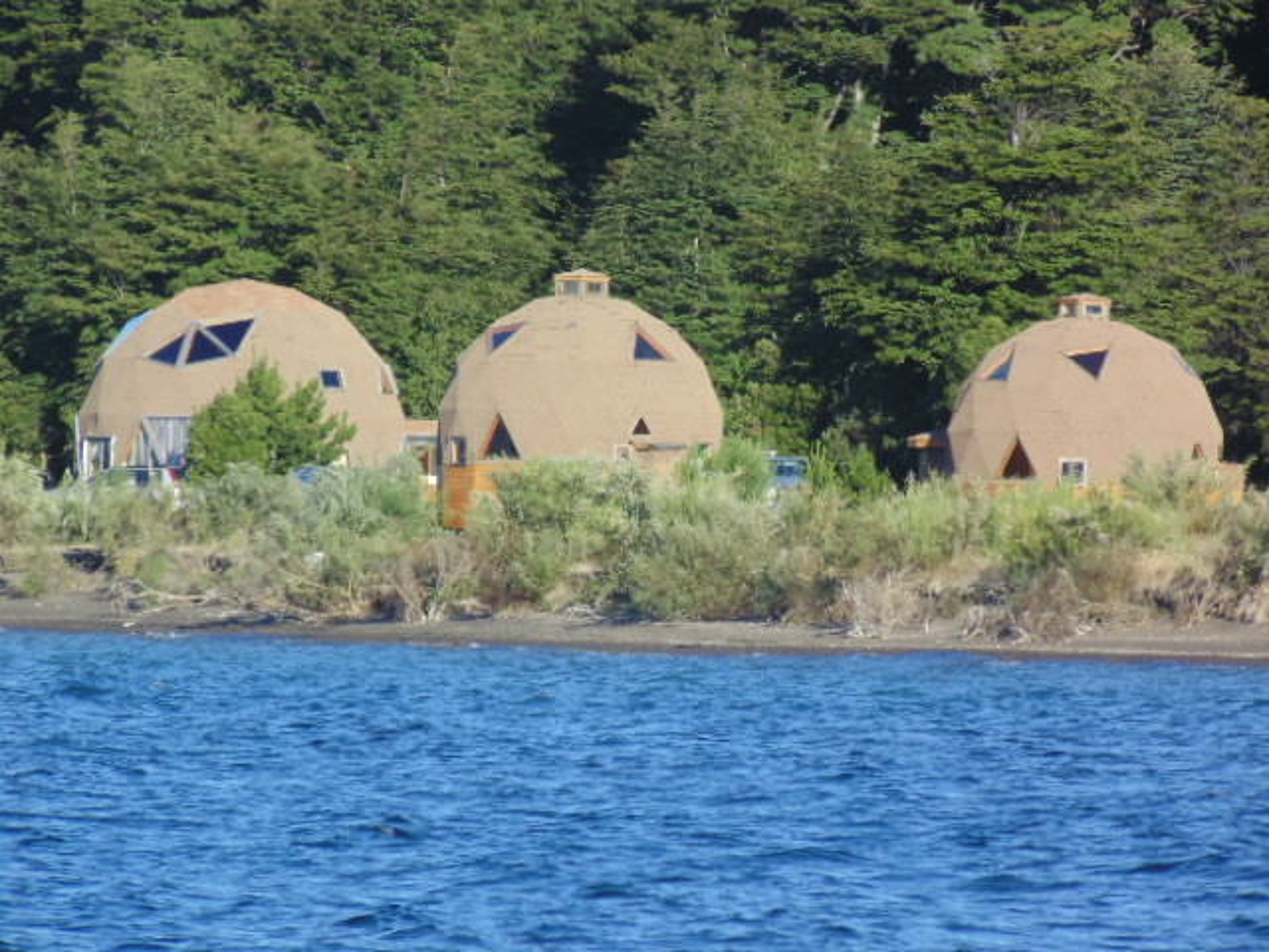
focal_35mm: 487
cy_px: 476
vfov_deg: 3.1
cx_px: 634
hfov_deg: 4.1
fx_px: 17853
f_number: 5.9
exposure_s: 1/200
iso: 80
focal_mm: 87.3
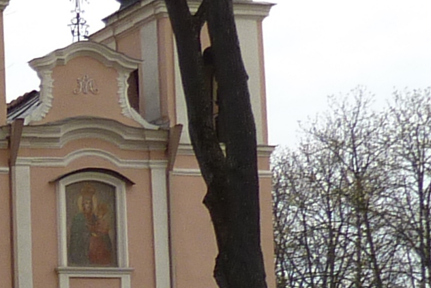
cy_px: 342
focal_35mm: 150
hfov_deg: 12.2
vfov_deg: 9.1
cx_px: -419
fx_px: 1797
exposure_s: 1/500
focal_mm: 4.1
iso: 80
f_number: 4
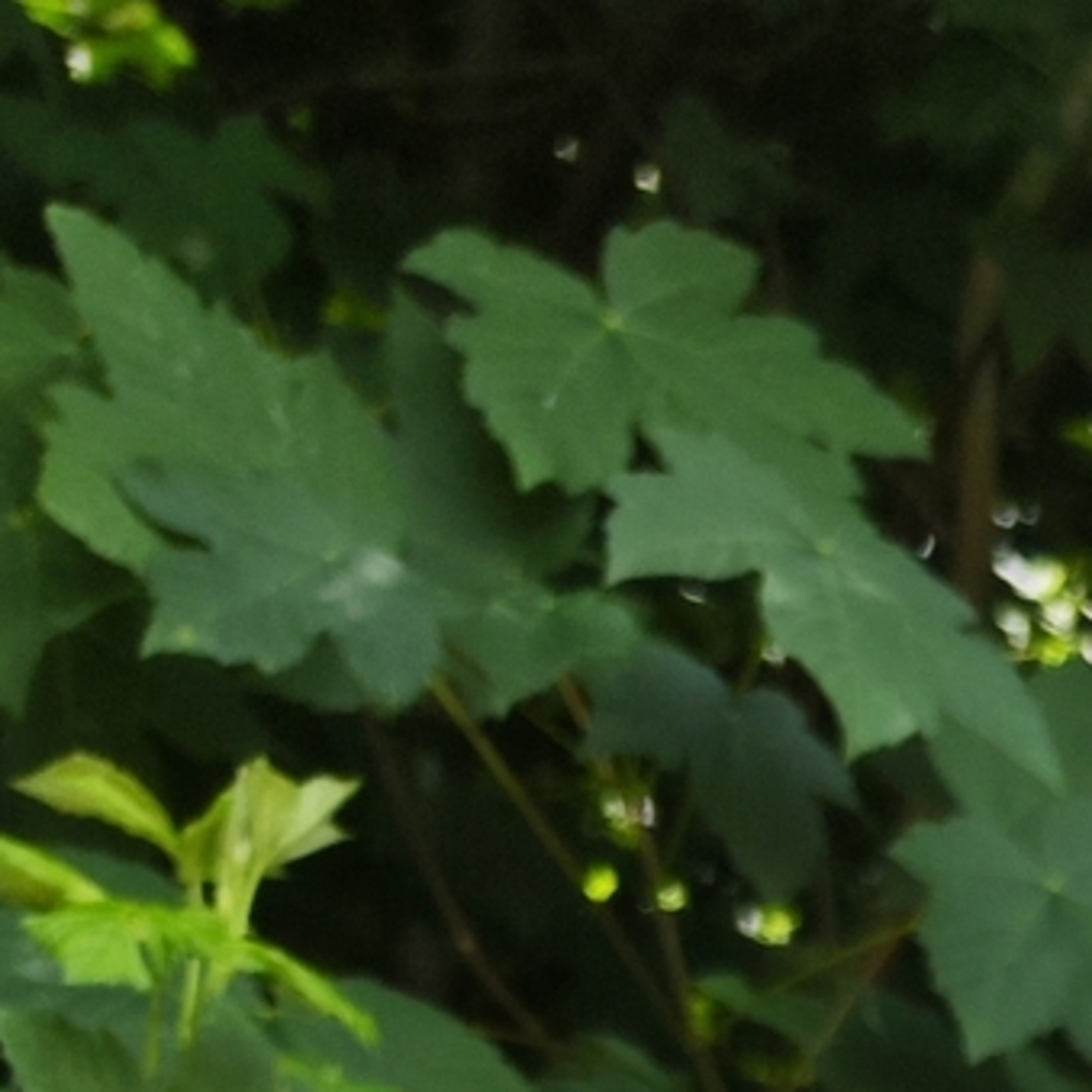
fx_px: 4104
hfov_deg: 13.2
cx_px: 2142
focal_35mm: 115
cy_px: 2716
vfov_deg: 11.9
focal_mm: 7.01
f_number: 1.69
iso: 225
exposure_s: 1/550
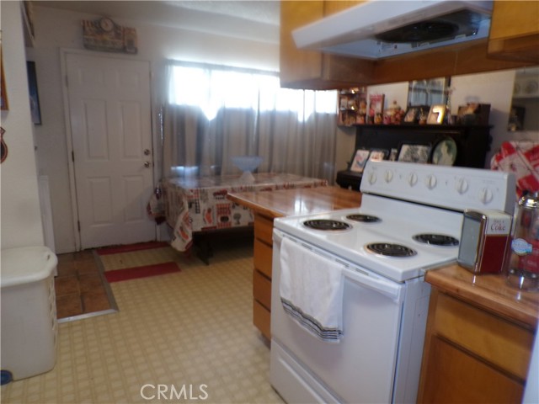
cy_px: 202
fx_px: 374
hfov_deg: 71.6
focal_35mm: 24
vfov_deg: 56.8
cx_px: 270
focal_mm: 4.3
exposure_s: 1/17
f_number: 3
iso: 200
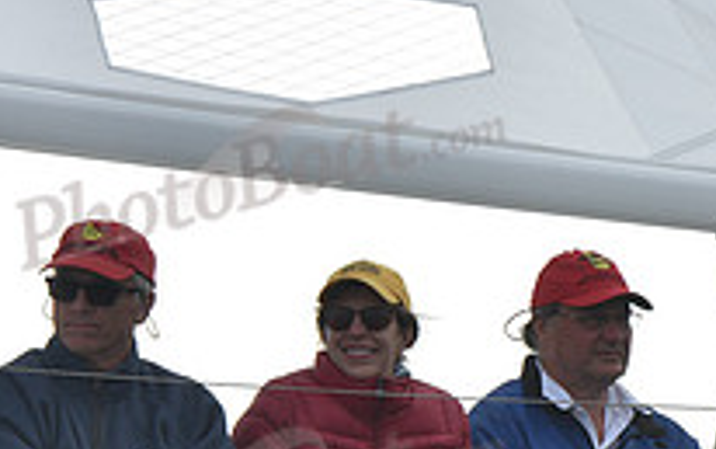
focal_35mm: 416
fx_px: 8122
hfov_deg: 5.0
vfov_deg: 3.2
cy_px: 632
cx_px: 688
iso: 400
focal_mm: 145
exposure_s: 1/800
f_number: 8
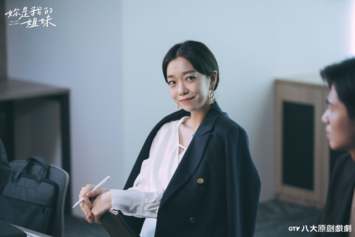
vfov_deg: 11.0
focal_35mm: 125
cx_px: 178
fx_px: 1233
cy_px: 118
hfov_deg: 16.4
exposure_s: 1/80
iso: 1600
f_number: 2.8
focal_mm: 125
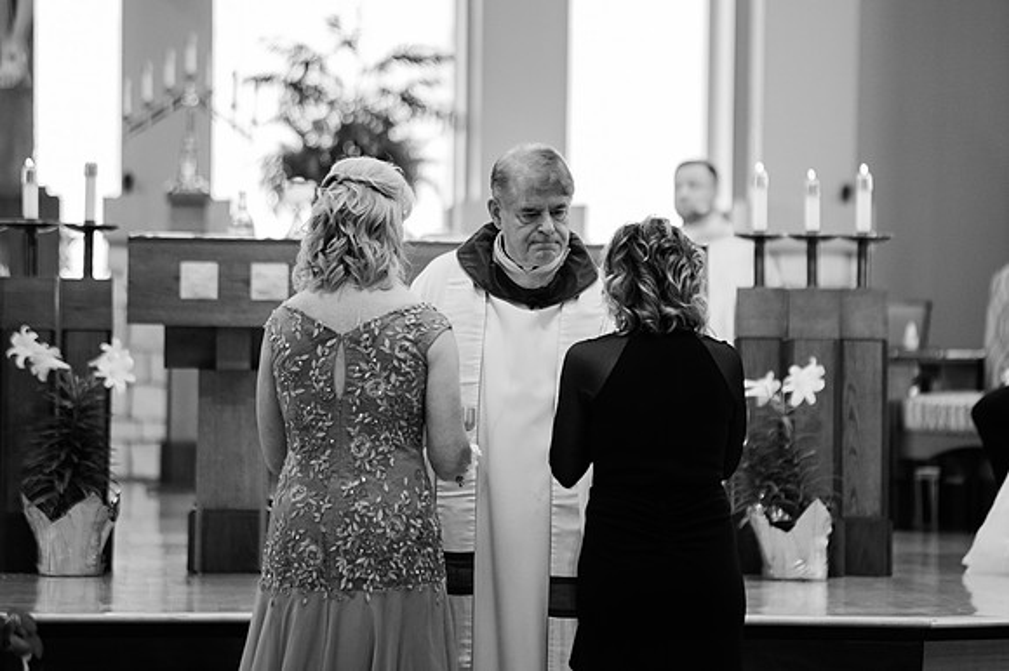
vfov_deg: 5.9
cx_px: 577
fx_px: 6562
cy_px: 278
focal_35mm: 234
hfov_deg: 8.8
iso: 1000
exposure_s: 1/250
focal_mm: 200
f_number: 2.8
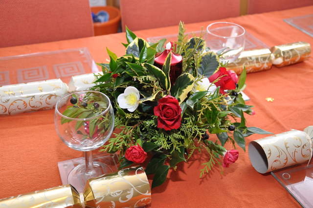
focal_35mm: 45
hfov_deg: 43.7
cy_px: 104
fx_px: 391
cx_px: 156
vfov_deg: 29.8
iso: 640
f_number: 5.6
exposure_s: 1/60
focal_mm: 30
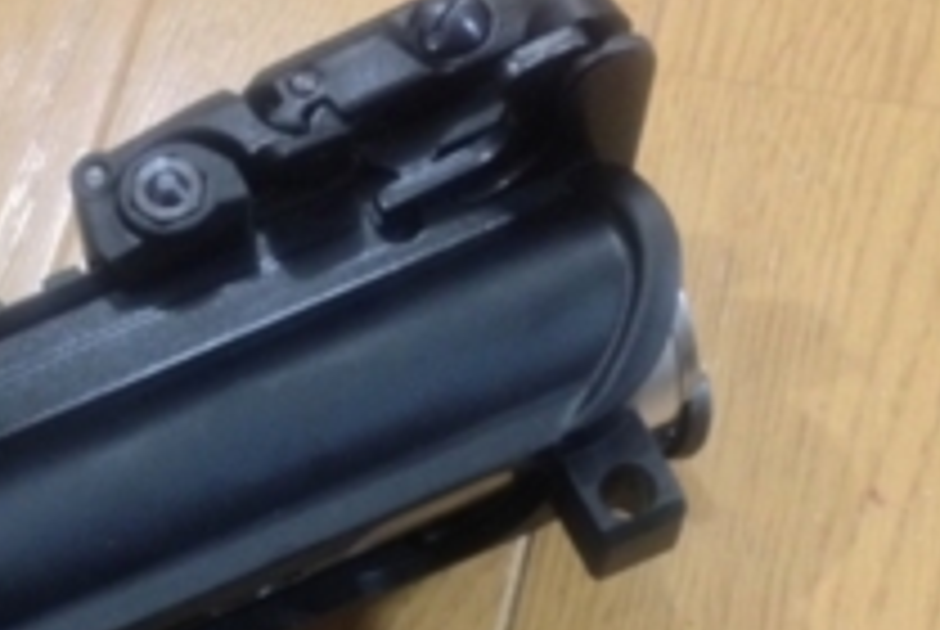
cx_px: 207
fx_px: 2144
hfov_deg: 24.4
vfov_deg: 15.8
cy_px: 835
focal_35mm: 82
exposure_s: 1/15
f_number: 2.4
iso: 500
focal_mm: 4.12
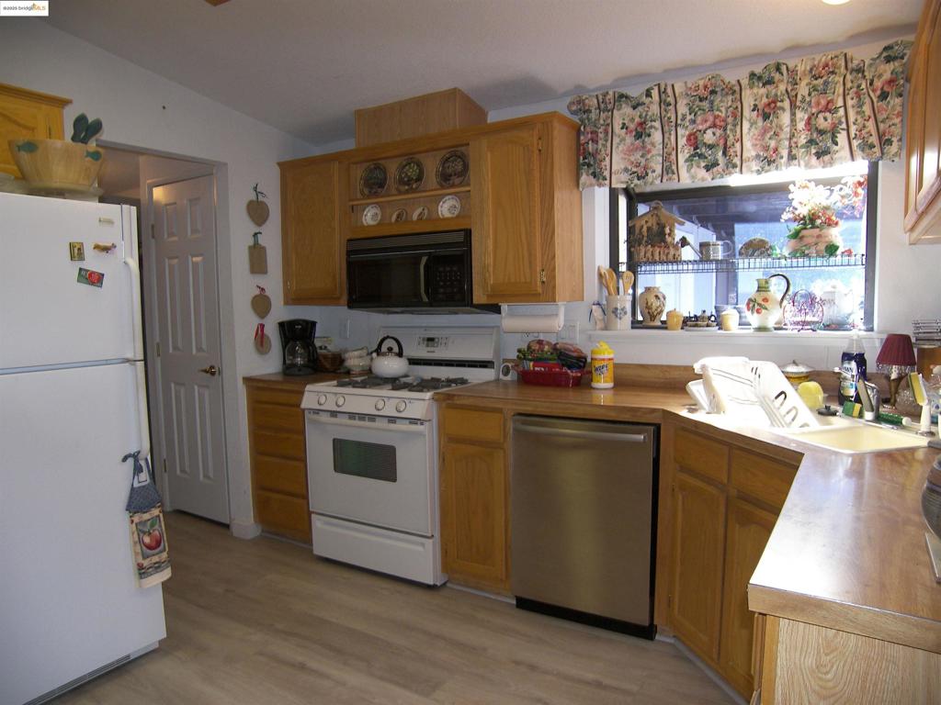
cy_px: 352
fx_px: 652
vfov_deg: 56.8
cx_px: 470
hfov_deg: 71.6
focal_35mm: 24
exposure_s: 1/30
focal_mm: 5
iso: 100
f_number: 2.8
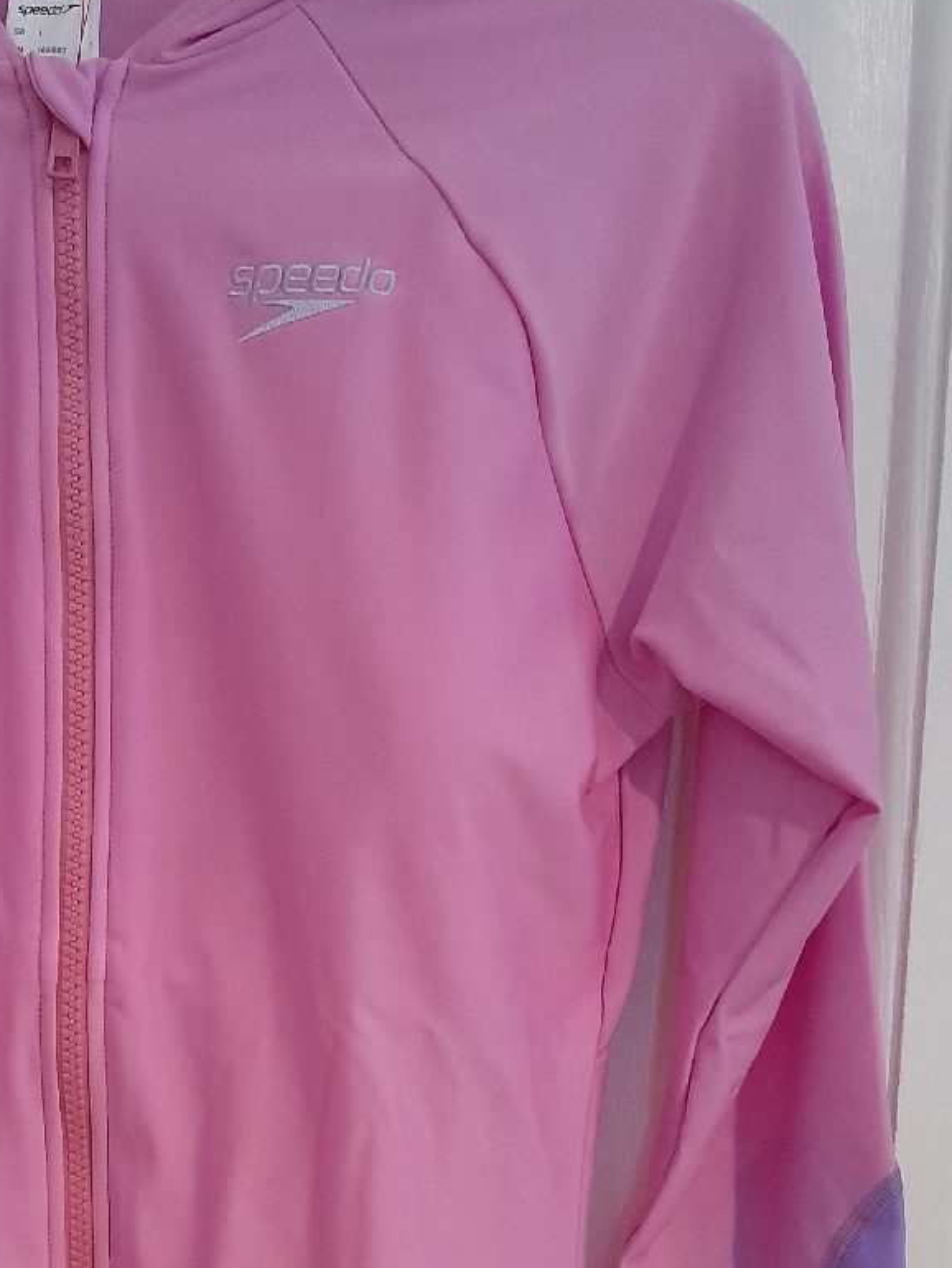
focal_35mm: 54
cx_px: 96
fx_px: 1979
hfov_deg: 26.2
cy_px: 953
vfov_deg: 34.8
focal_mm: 3.98
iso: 800
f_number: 1.8
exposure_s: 1/25
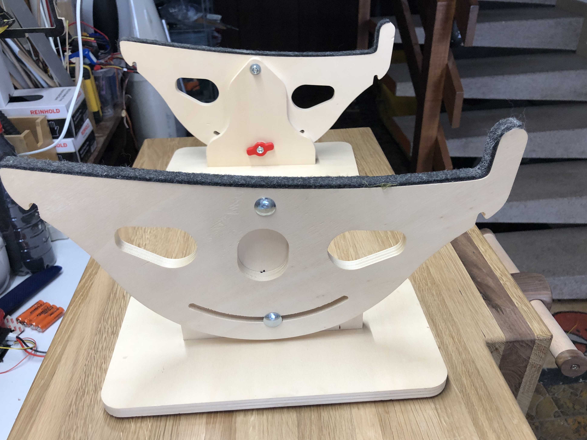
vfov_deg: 48.2
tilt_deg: -32.4
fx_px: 492
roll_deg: +3.2
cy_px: 226
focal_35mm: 29
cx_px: 288
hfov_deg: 61.7
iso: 40
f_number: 1.8
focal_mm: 3.99
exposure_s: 1/30
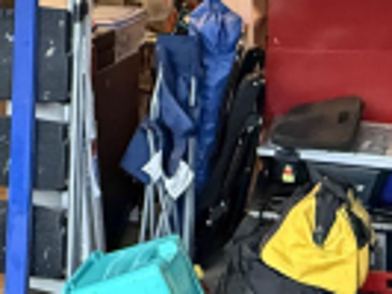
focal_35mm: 70
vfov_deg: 19.9
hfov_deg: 27.1
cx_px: 66
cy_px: -44
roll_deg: +0.1
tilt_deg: -4.6
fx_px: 793
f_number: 2.2
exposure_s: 1/40
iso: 1250
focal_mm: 2.22
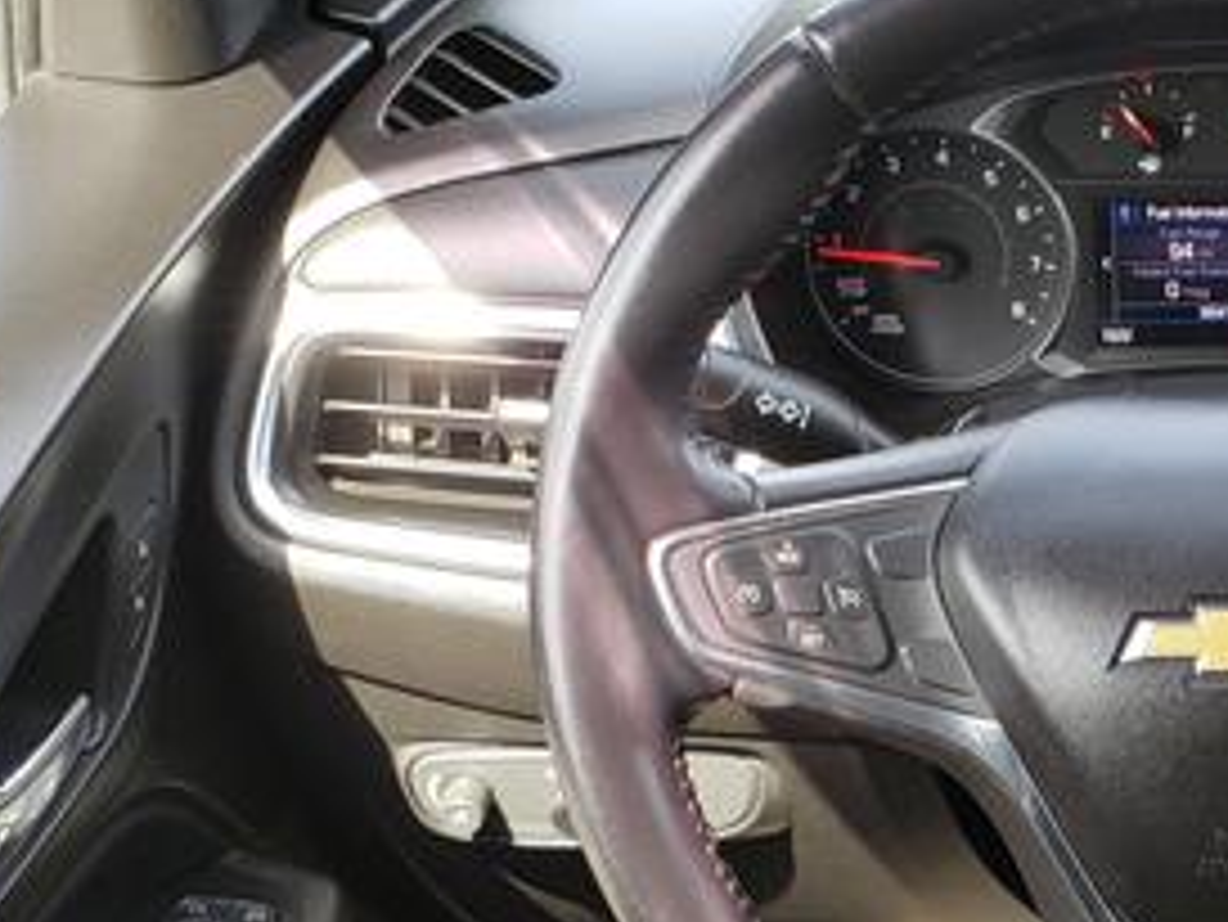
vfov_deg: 23.2
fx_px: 2165
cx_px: 1228
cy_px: 900
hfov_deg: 29.6
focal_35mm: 61
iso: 100
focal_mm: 4.3
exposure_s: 1/100
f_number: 2.4
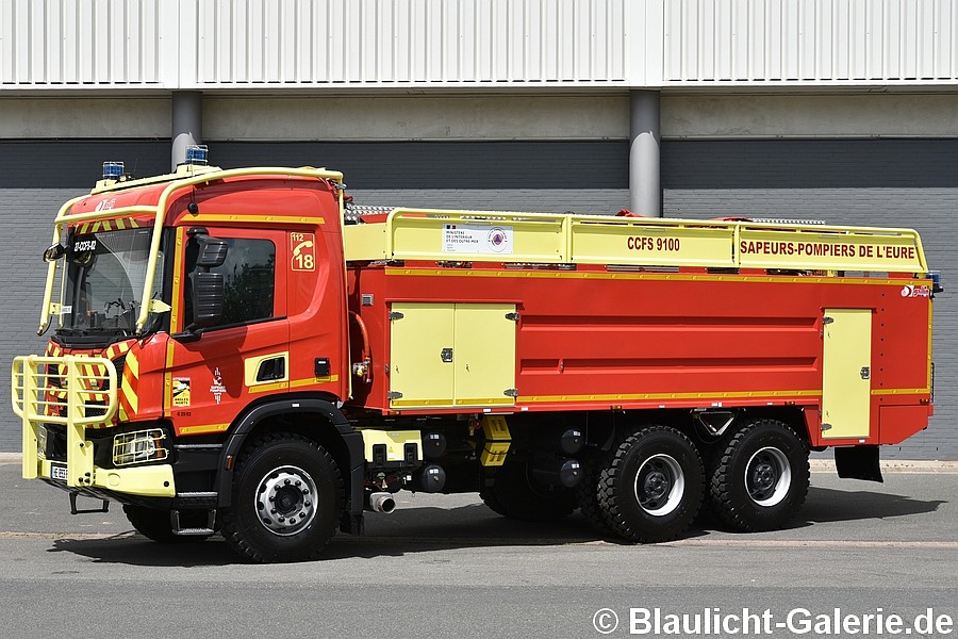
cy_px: 320
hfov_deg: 29.7
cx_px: 479
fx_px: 1809
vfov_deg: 20.0
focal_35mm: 68
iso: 200
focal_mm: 68
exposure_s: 1/400
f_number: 10
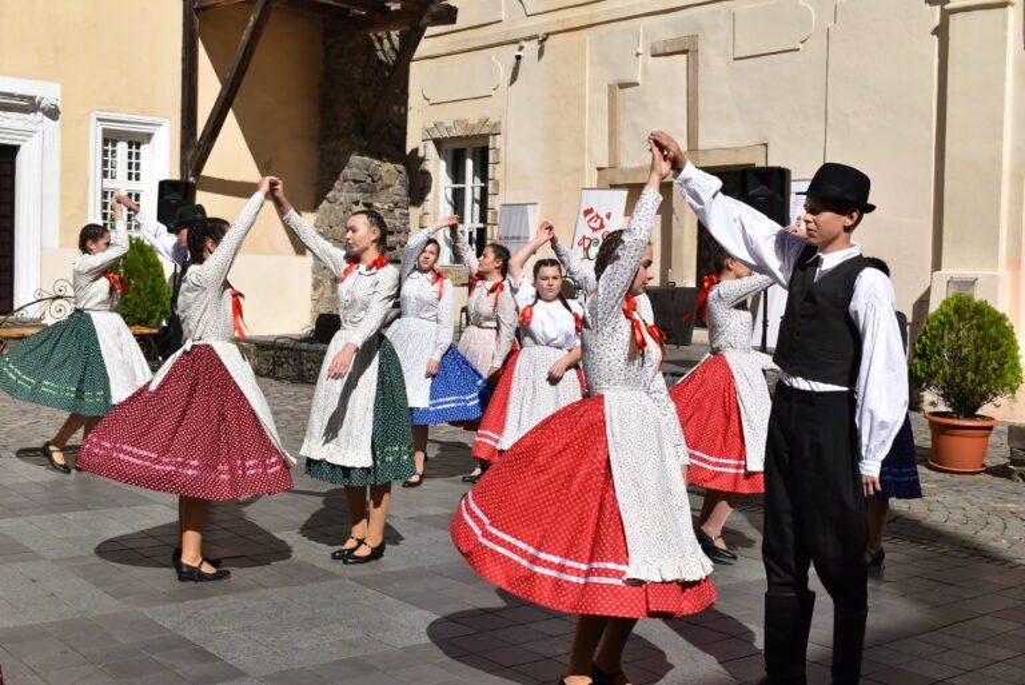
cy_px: 342
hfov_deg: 44.9
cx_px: 512
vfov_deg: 30.9
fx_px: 1239
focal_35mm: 44
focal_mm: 29
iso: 100
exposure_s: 1/400
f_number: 10
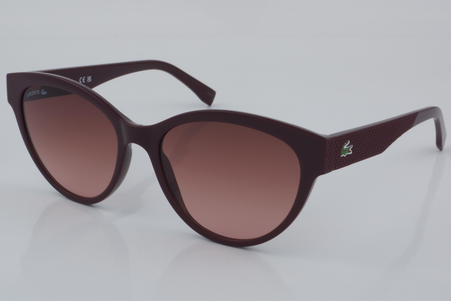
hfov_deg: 27.0
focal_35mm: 75
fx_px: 940
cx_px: 226
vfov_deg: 18.2
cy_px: 150
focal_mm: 50
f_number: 32
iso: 100
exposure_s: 1/4
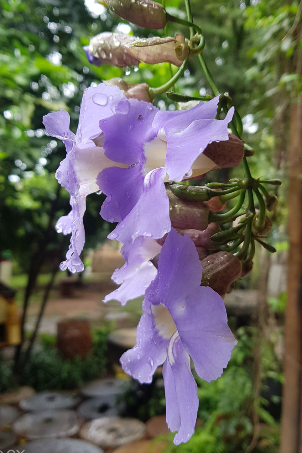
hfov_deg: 38.9
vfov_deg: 55.8
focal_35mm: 34
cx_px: 150
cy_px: 220
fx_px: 428
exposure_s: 1/120
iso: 40
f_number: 1.7
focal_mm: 4.2
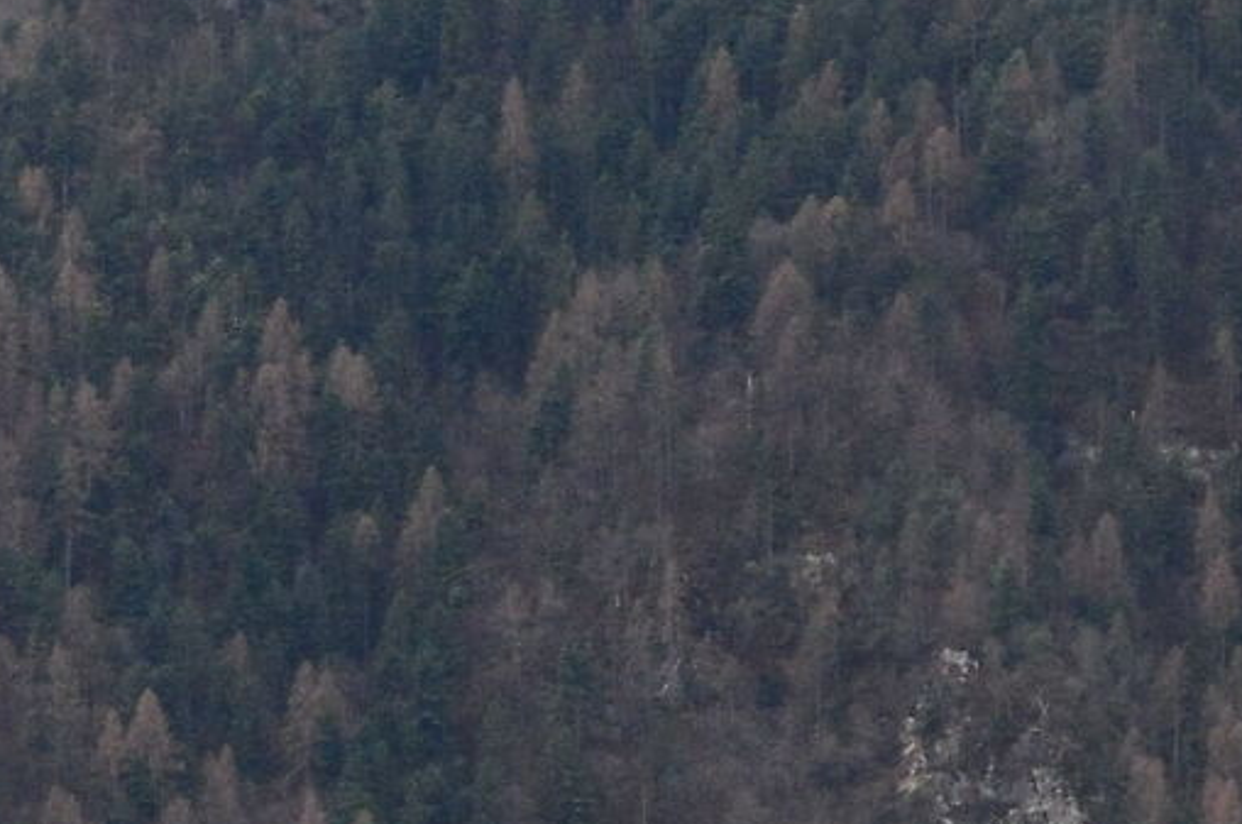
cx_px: -301
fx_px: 18303
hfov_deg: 3.9
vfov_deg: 2.6
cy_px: 912
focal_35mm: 531
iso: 800
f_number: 13
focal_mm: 75
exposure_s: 1/250
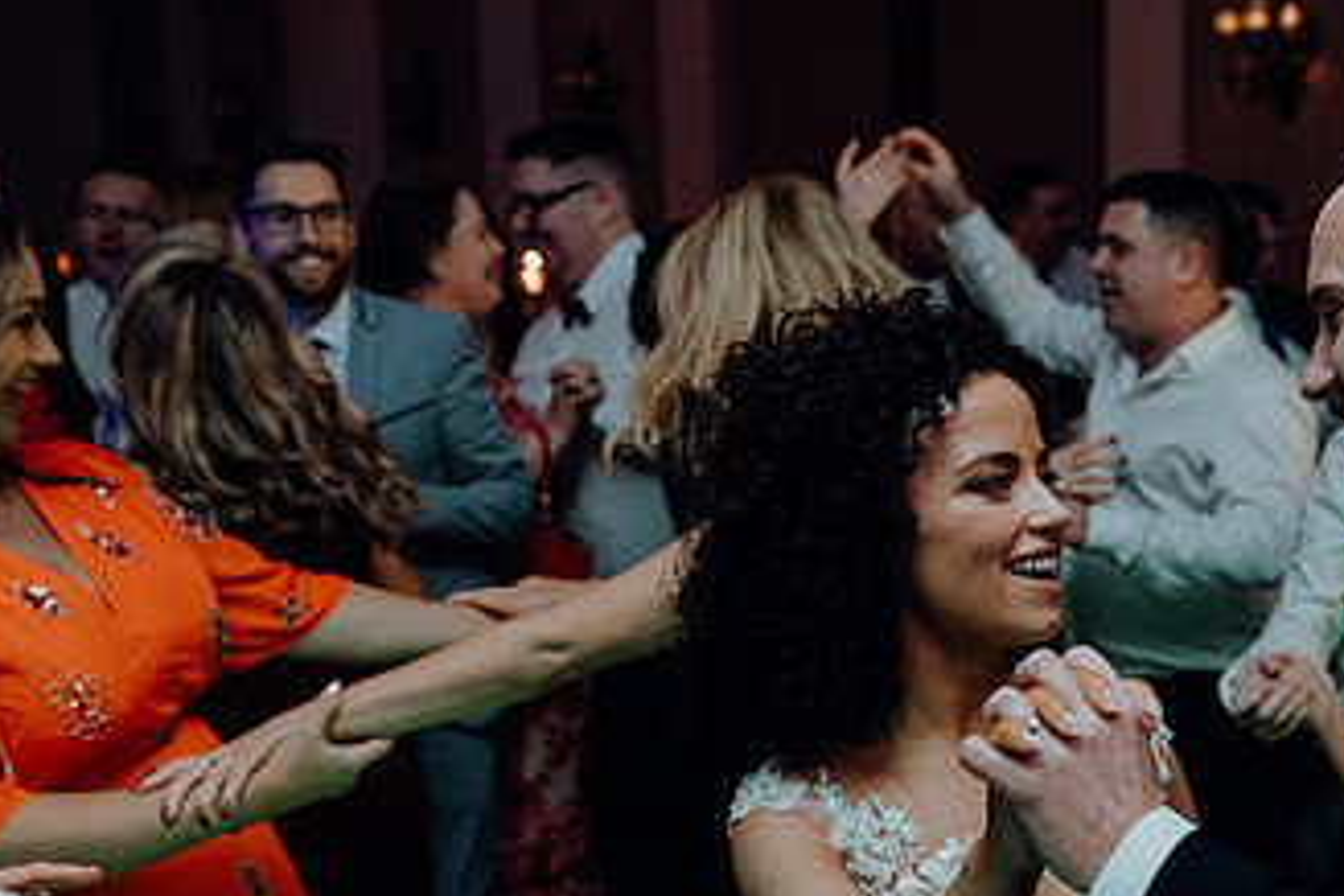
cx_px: 1151
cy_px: 713
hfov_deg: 31.2
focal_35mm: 62
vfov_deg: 21.6
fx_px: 2314
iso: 2500
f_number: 3.5
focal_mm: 35
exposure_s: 1/160
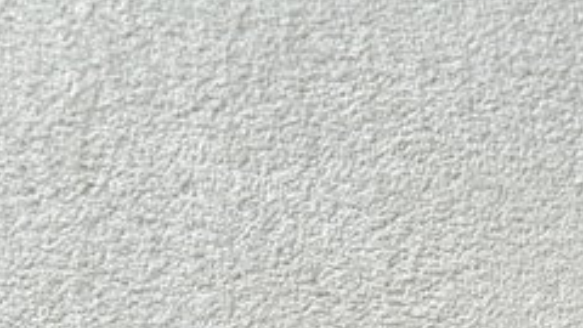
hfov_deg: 18.3
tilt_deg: -60.8
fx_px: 1793
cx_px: 471
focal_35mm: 116
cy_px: 531
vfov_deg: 10.0
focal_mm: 6.76
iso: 80
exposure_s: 1/121
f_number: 1.78
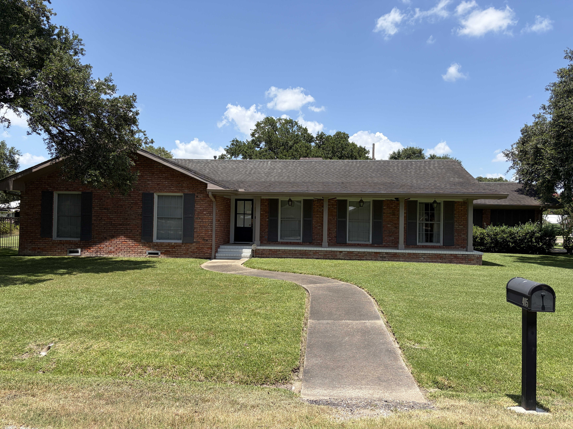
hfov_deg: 67.3
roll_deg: -0.4
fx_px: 430
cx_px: 286
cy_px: 214
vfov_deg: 53.1
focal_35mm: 26
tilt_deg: +1.7
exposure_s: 1/2865
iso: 50
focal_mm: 5.96
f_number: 1.6
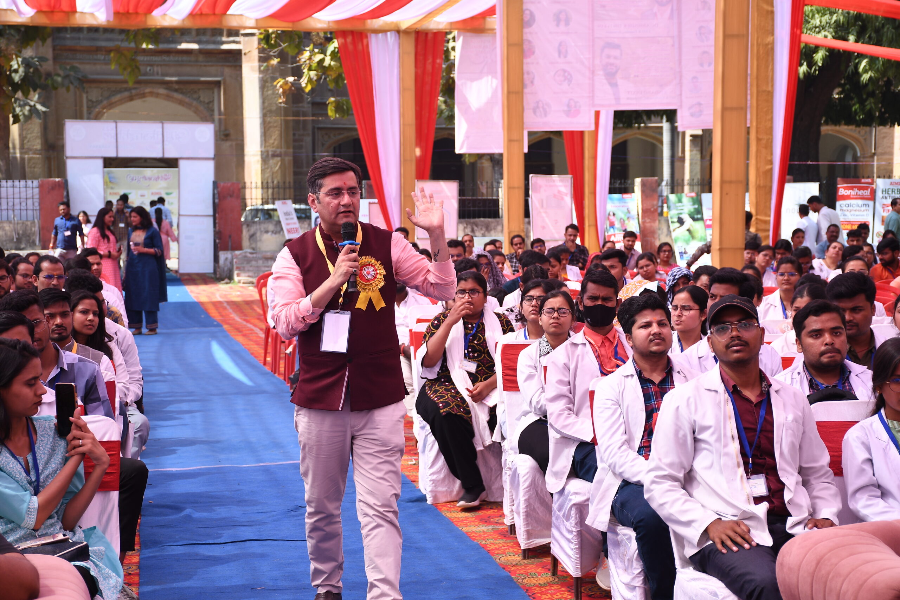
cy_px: 300
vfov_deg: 16.3
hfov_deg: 24.2
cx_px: 450
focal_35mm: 84
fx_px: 2100
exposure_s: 1/200
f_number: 5.6
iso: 125
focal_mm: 56
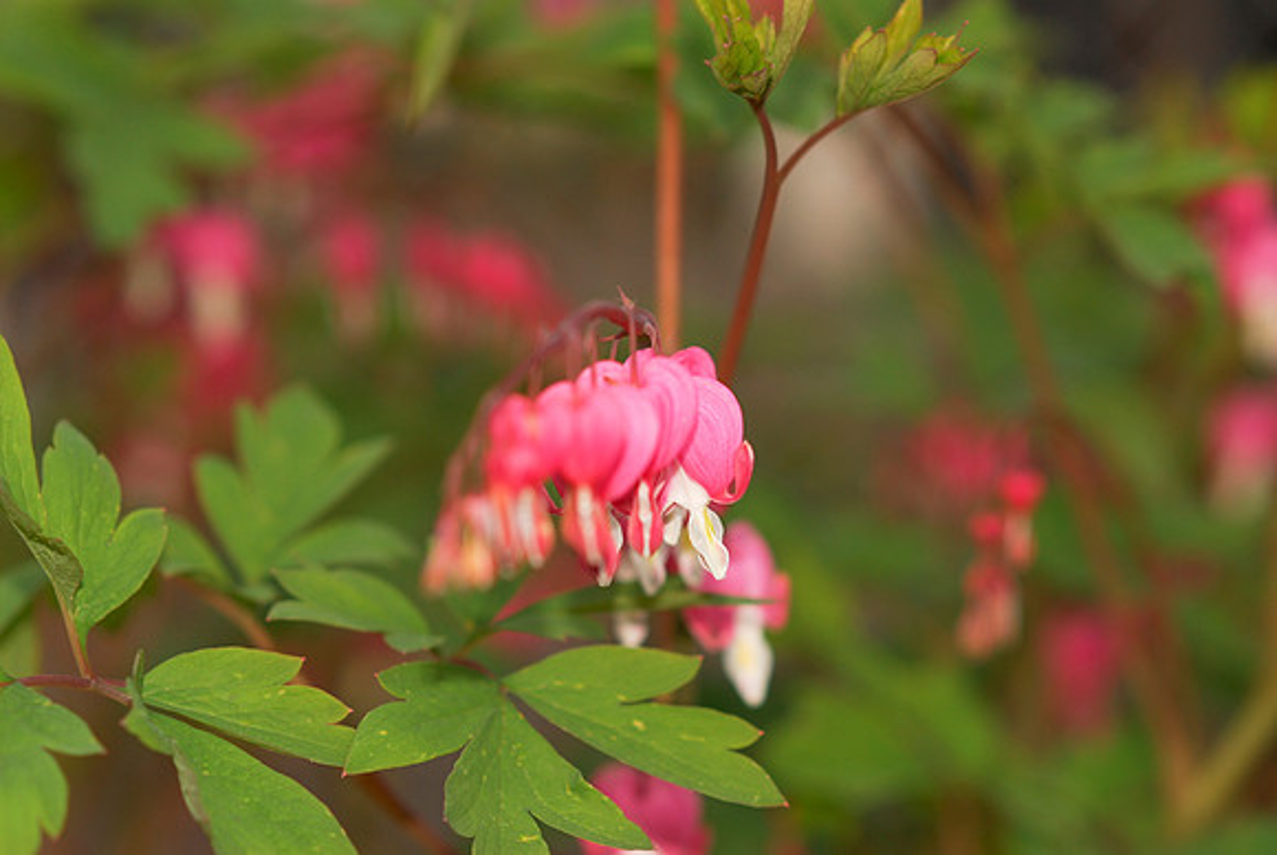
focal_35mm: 128
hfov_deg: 16.1
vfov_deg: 10.8
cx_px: 638
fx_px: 4527
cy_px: 428
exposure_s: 1/250
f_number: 4
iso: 100
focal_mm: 85
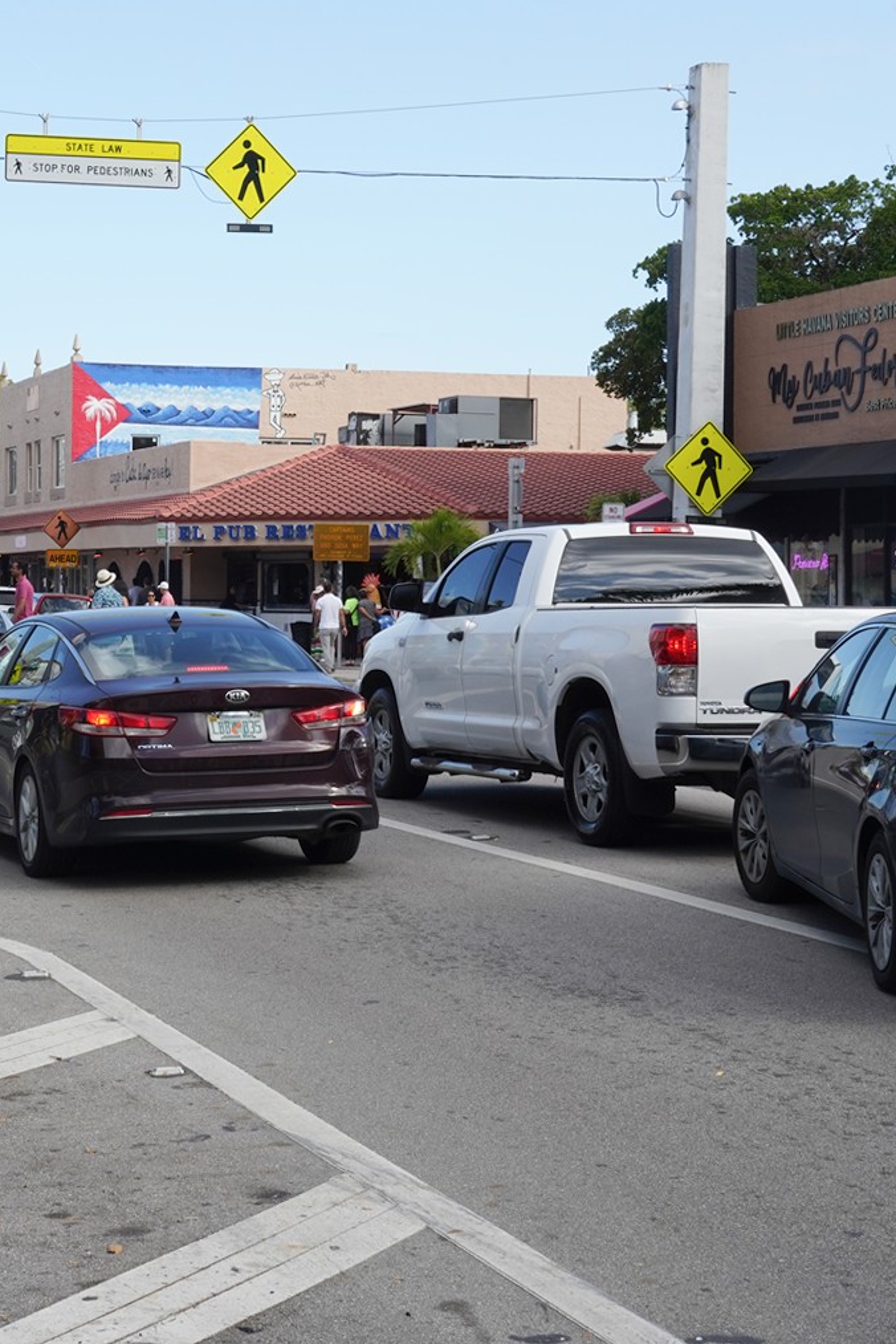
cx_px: 72
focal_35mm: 75
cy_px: 519
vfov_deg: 26.9
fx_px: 2798
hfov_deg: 17.9
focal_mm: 38
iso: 400
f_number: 22
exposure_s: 1/100
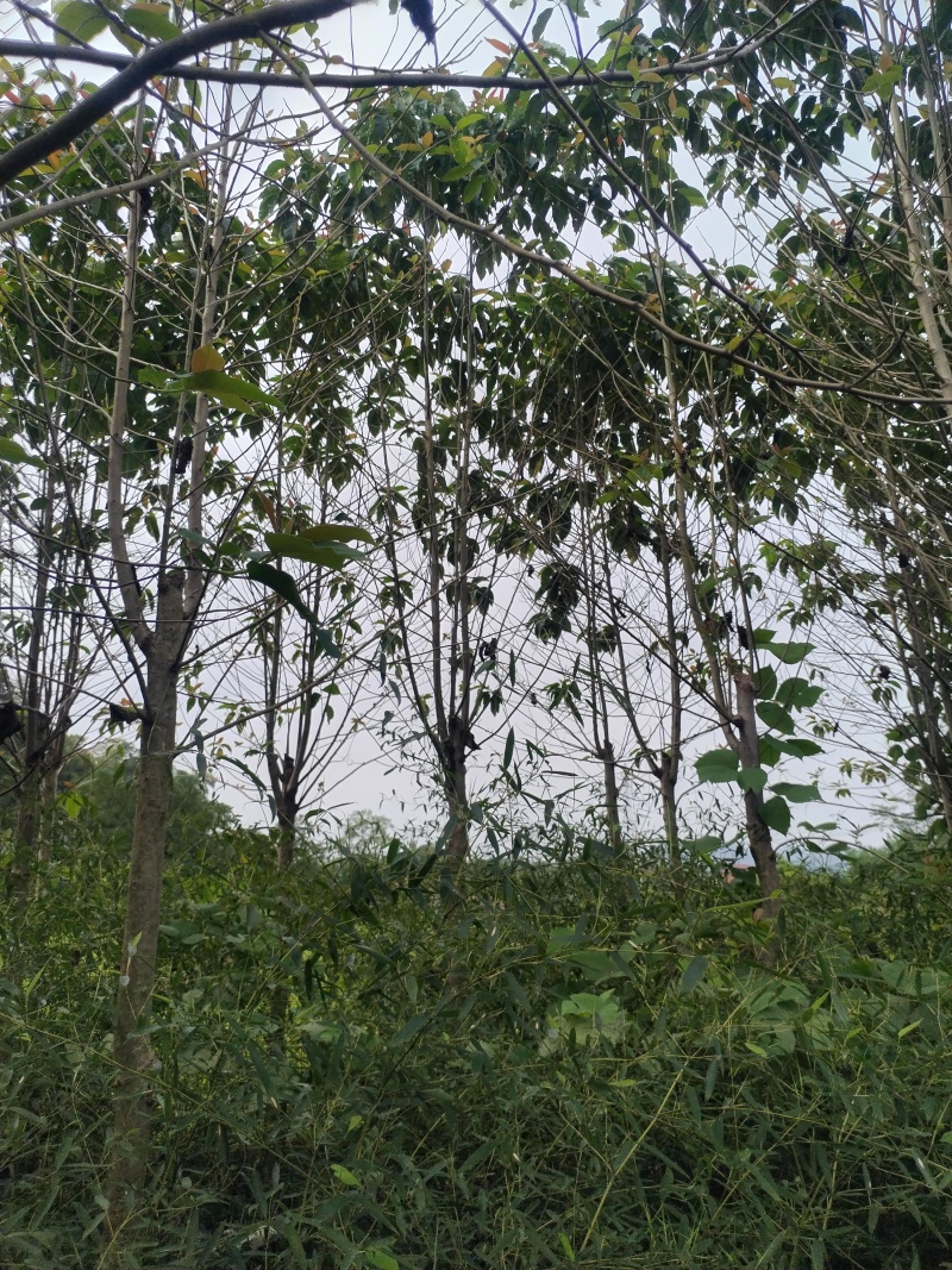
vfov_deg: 67.3
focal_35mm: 26
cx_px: 476
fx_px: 954
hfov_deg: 53.1
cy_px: 635
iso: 100
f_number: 1.8
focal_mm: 4.75
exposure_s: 1/1301
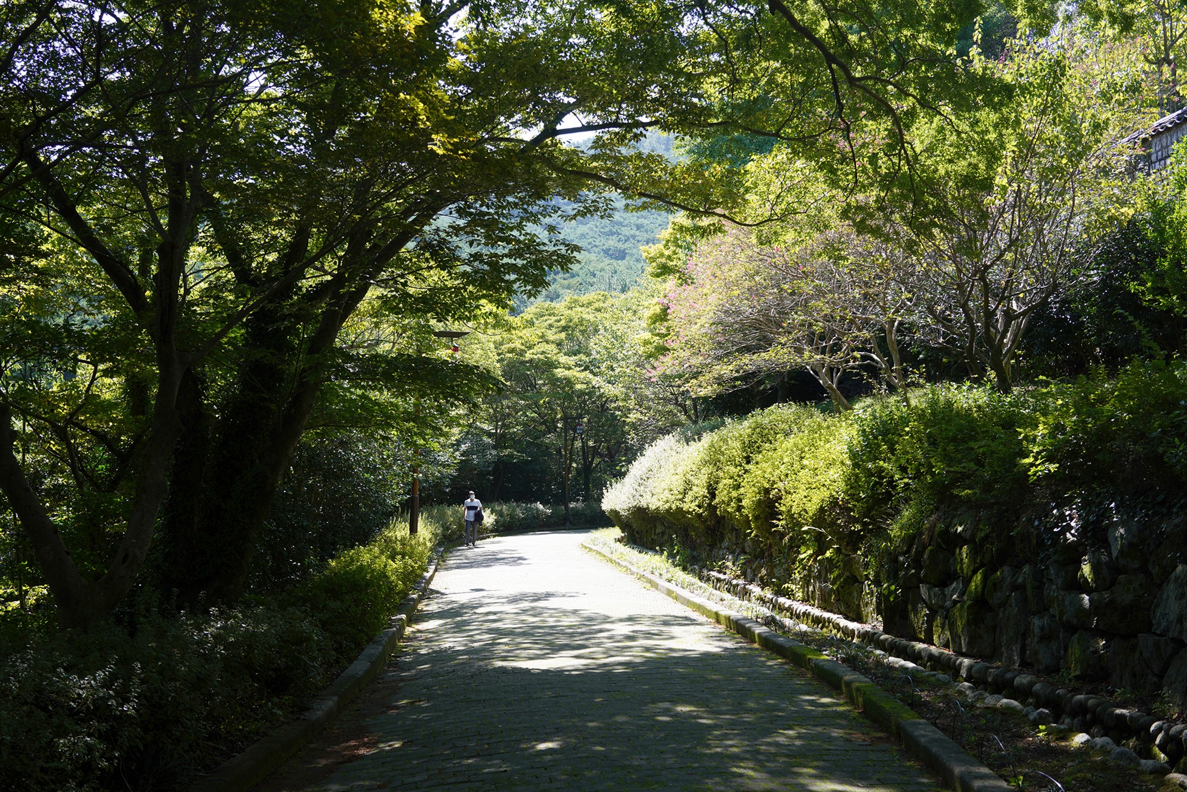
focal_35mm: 35
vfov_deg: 37.9
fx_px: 1154
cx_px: 594
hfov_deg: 54.4
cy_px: 396
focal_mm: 35
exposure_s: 1/125
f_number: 5
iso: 100
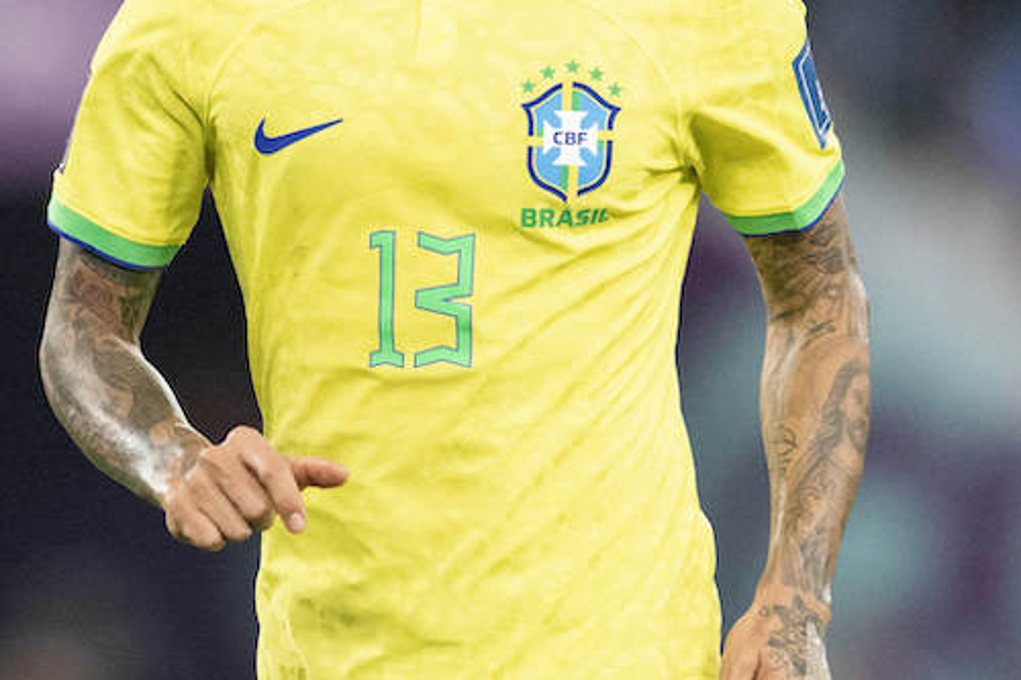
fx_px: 27216
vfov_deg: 1.4
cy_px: 290
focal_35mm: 960
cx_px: 457
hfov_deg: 2.1
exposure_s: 1/2500
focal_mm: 400
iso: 5000
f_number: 3.2
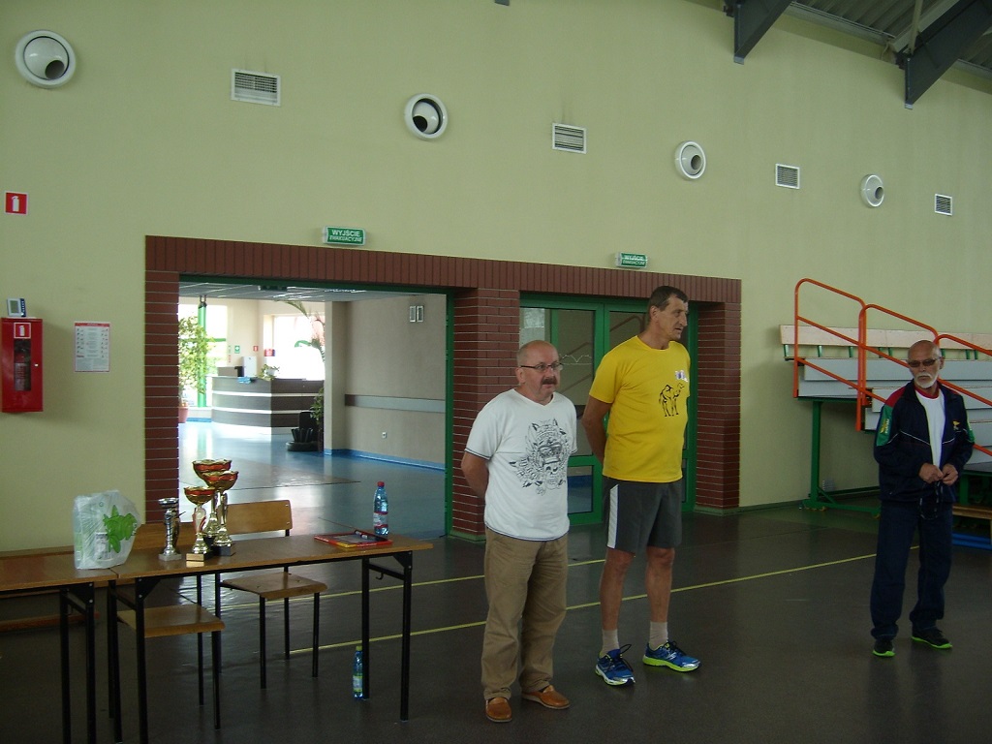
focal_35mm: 35
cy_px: 372
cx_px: 496
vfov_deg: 40.7
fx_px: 1003
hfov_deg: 52.6
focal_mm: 5.8
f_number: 2.8
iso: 50
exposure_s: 1/47
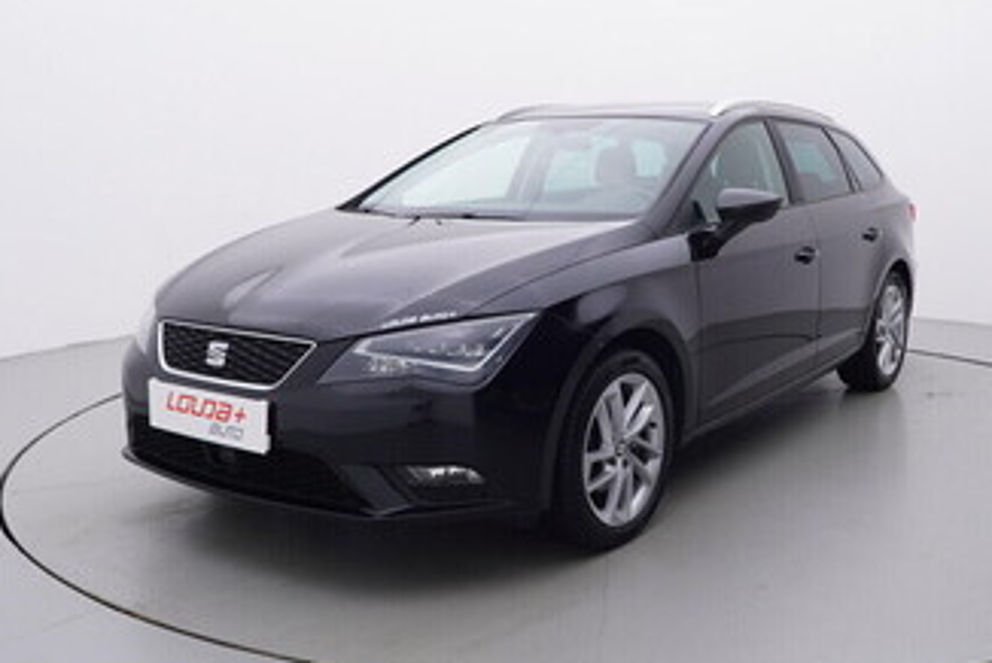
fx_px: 1044
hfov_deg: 50.6
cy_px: 318
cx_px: 586
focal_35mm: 38
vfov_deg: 35.3
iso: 200
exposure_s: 1/80
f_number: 5
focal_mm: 15
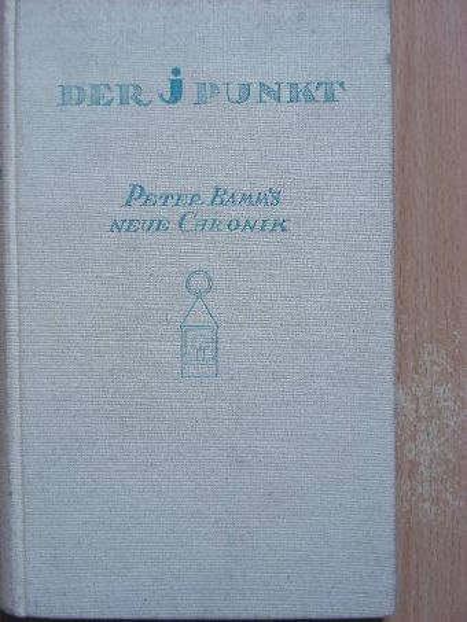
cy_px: 311
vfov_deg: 22.5
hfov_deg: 17.0
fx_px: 1564
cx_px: 234
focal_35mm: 87
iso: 60
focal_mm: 14.6
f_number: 3.5
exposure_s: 1/59.7
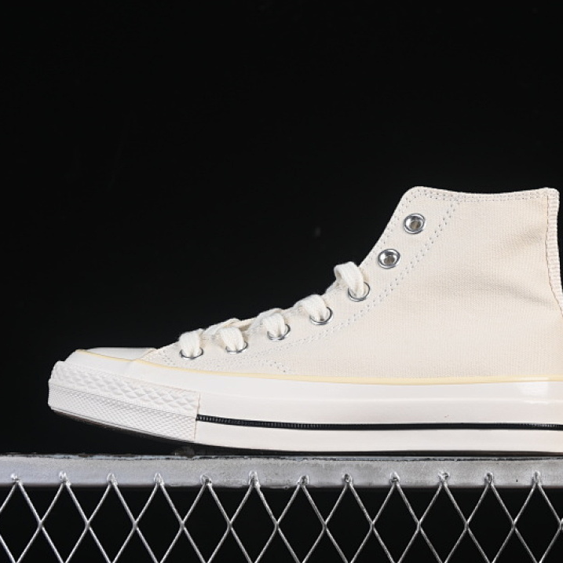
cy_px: 281
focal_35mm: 96
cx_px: 309
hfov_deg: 18.1
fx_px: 1766
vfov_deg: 18.1
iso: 160
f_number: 8
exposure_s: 1/80
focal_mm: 50
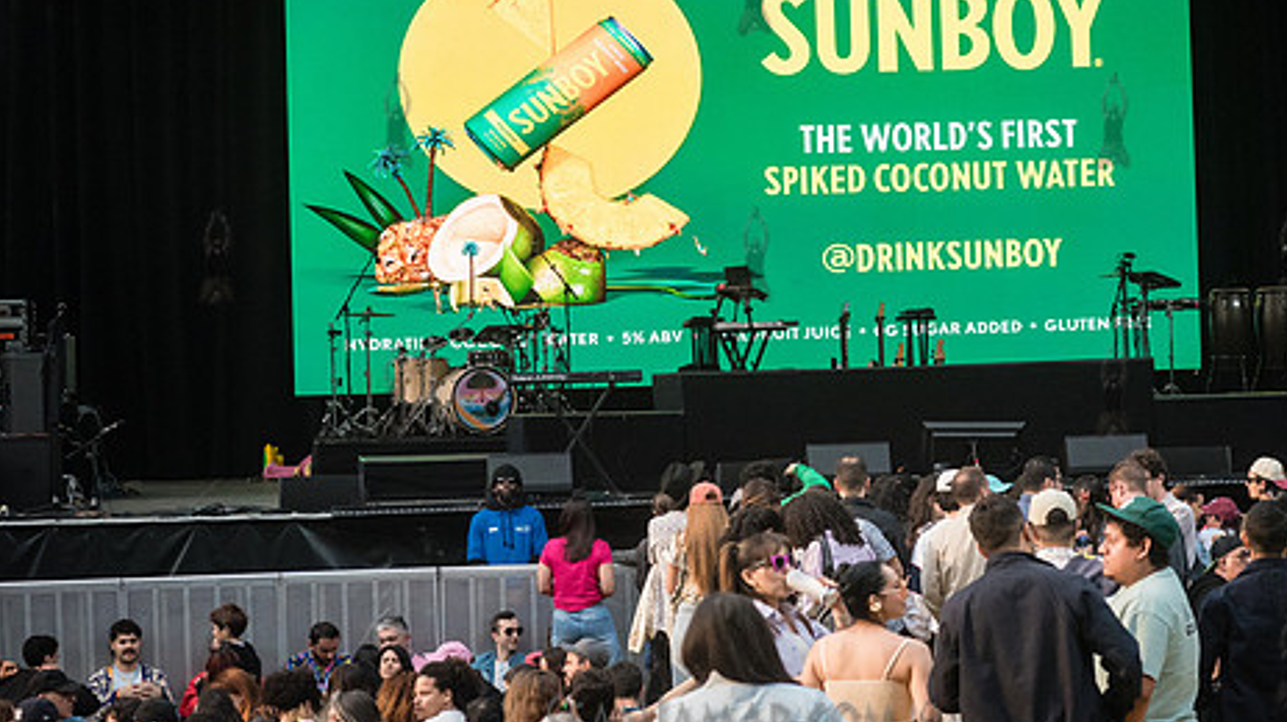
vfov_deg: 10.7
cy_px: 254
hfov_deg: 18.9
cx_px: 753
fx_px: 3855
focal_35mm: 113
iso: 4000
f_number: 5.6
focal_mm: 86
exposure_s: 1/2500
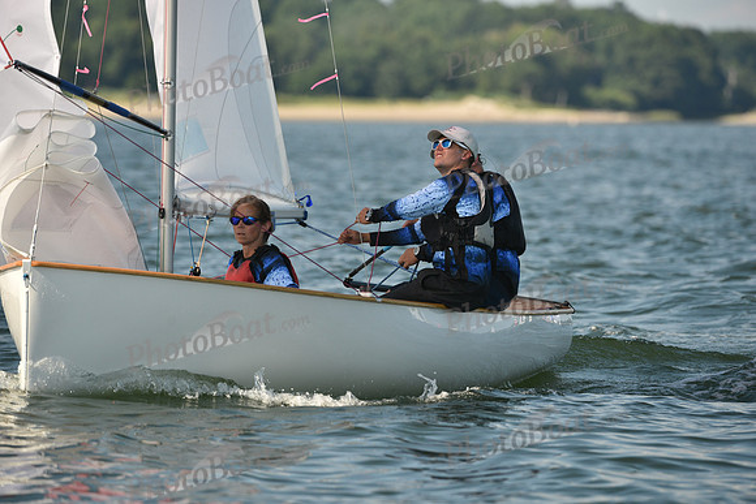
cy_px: 252
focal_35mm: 360
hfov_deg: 5.7
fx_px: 7561
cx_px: 378
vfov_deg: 3.8
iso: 250
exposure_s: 1/1250
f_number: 5.6
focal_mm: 360
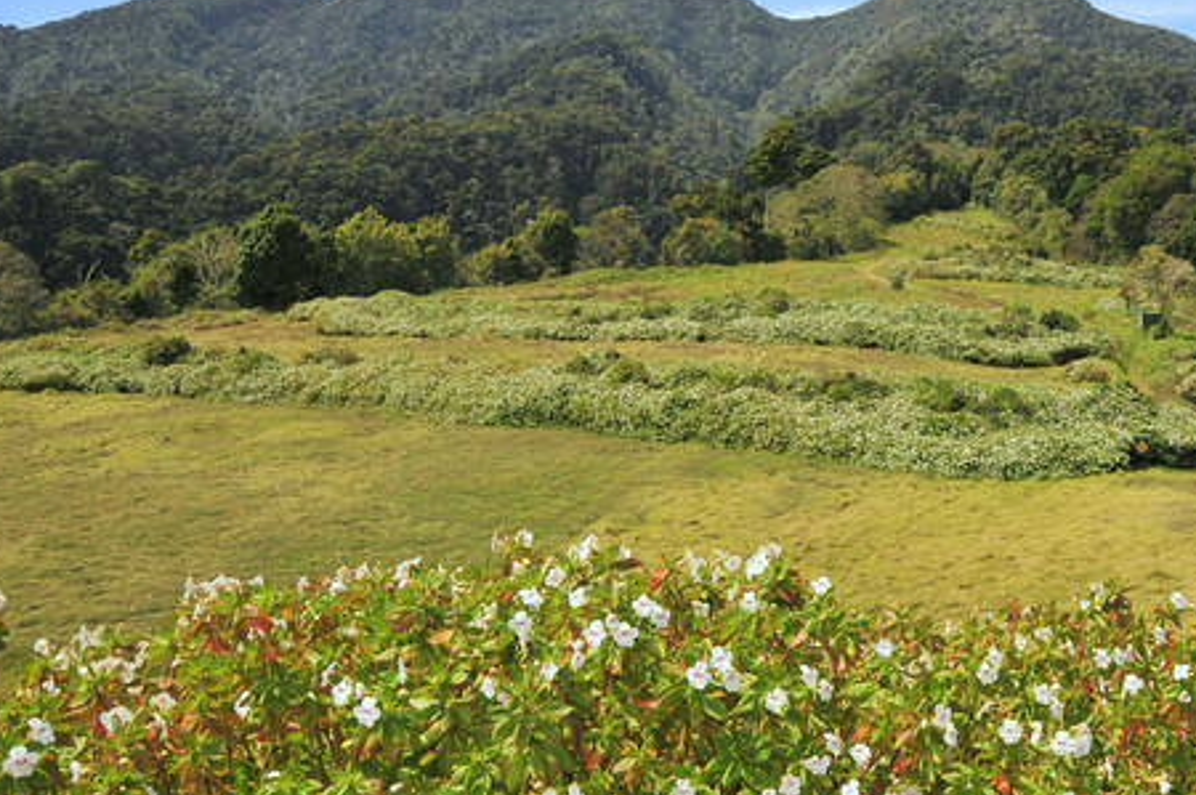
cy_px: 303
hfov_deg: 48.5
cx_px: 824
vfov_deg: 34.0
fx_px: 1294
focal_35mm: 39
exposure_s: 1/5000
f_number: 3.5
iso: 400
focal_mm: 18
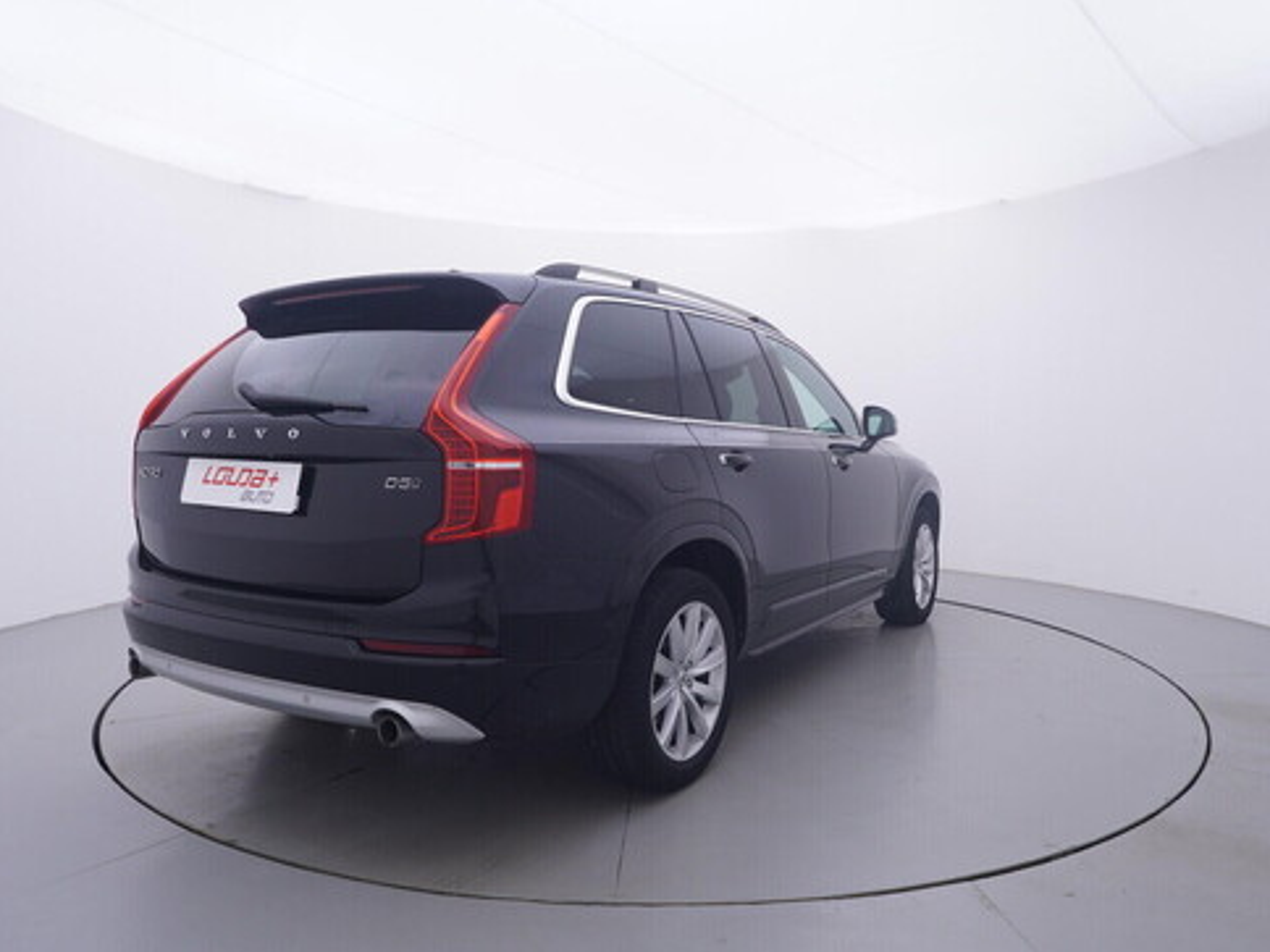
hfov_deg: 70.4
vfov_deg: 55.7
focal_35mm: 25
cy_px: 476
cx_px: 649
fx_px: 901
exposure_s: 1/80
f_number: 5
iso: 200
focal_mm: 15
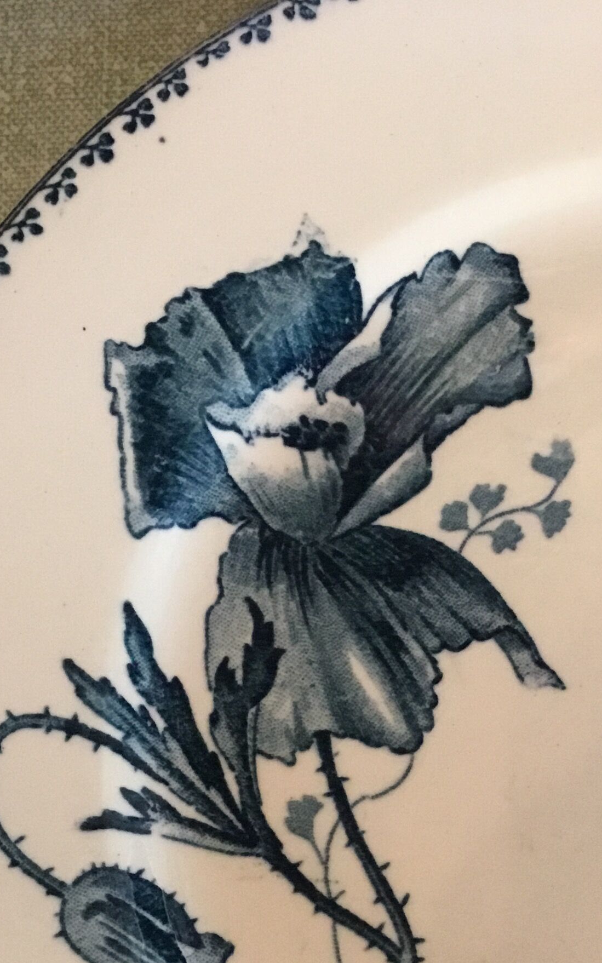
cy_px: 644
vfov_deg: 33.2
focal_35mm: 61
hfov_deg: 21.0
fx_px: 1601
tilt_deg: -76.7
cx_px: 486
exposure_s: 1/25
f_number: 2.4
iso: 200
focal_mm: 3.3
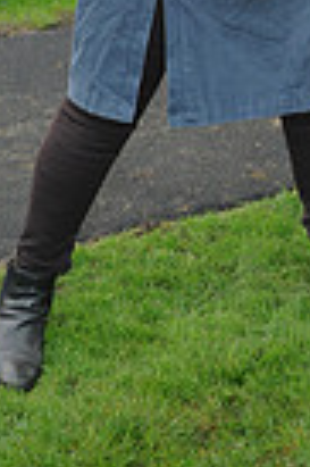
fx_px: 2124
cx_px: 434
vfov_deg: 11.9
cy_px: -283
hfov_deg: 8.2
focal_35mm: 164
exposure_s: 1/60
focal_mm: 50
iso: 640
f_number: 6.3
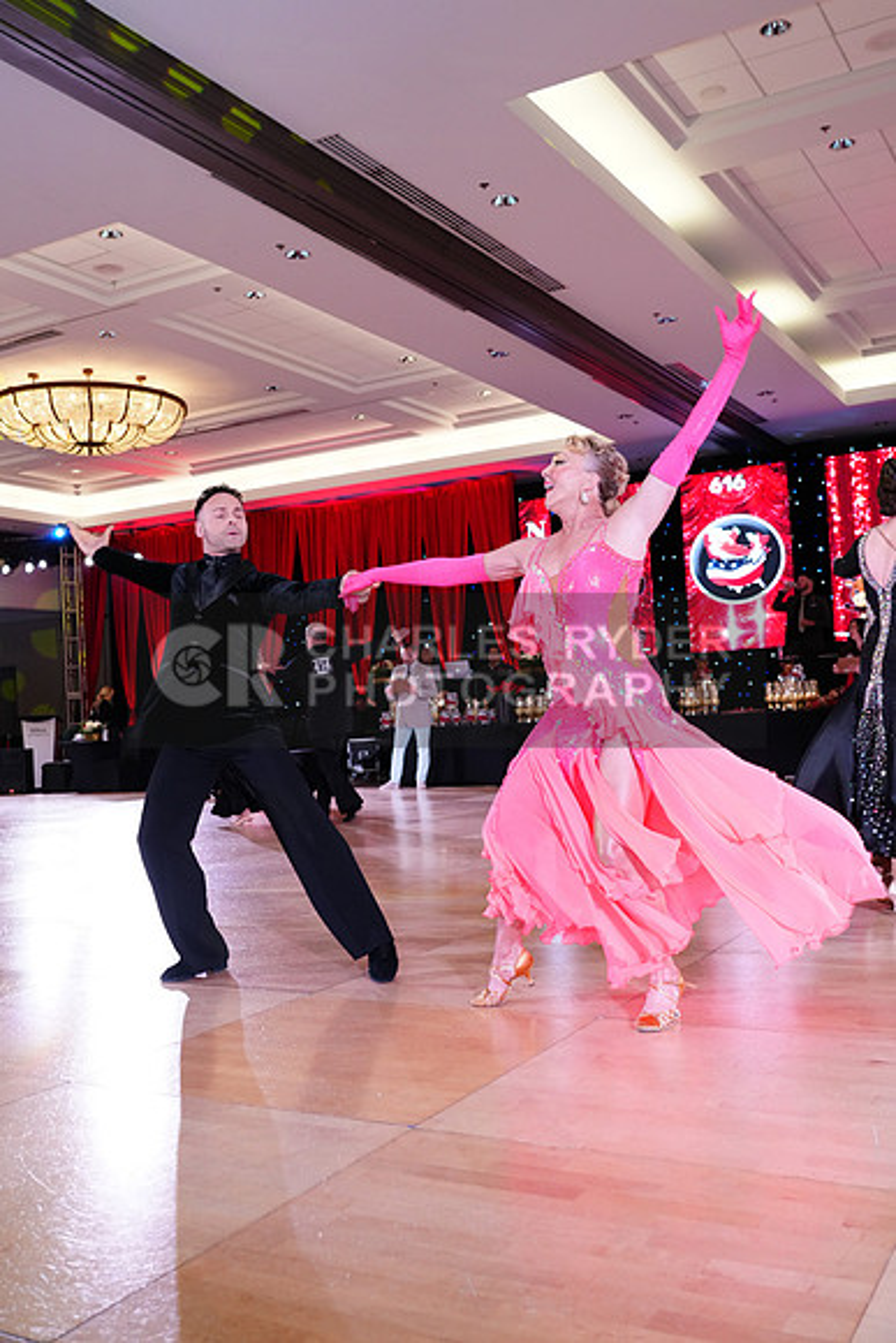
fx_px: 1194
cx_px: 448
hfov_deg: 41.1
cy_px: 672
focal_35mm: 32
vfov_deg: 58.7
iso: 2500
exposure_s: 1/250
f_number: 4.5
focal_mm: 32
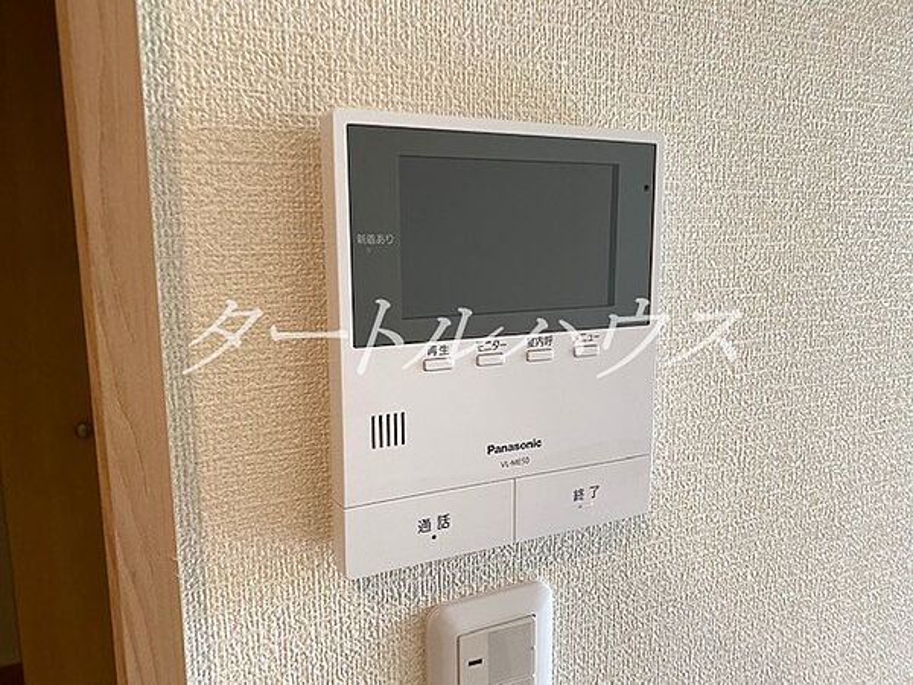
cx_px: 456
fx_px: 686
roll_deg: +0.0
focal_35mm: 26
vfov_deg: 53.1
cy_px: 342
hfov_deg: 67.3
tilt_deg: -7.3
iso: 125
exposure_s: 1/88
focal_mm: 4.25
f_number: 1.8
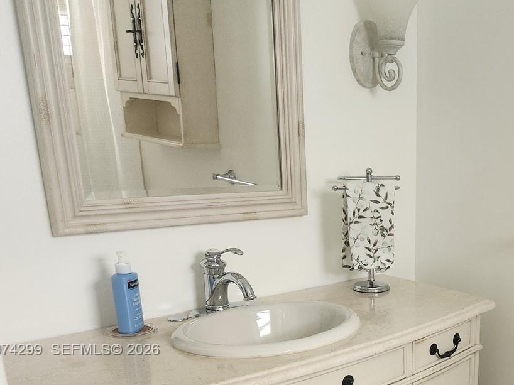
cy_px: 350
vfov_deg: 30.7
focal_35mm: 45
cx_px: 466
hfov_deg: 39.0
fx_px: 668
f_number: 1.8
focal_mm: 5.4
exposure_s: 1/120
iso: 640
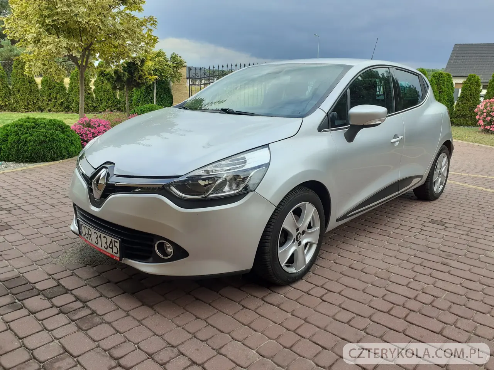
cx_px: 247
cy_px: 185
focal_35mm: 27
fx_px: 385
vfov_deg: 51.4
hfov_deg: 65.3
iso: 40
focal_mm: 3.6
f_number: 1.9
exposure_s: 1/491
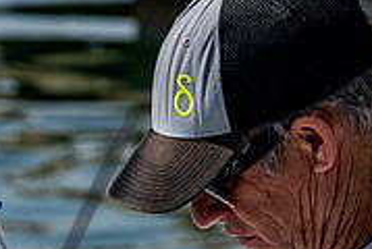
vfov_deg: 1.2
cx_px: -63
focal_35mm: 1133
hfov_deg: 1.8
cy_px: 312
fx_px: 11727
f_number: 6.3
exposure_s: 1/800
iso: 125
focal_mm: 185
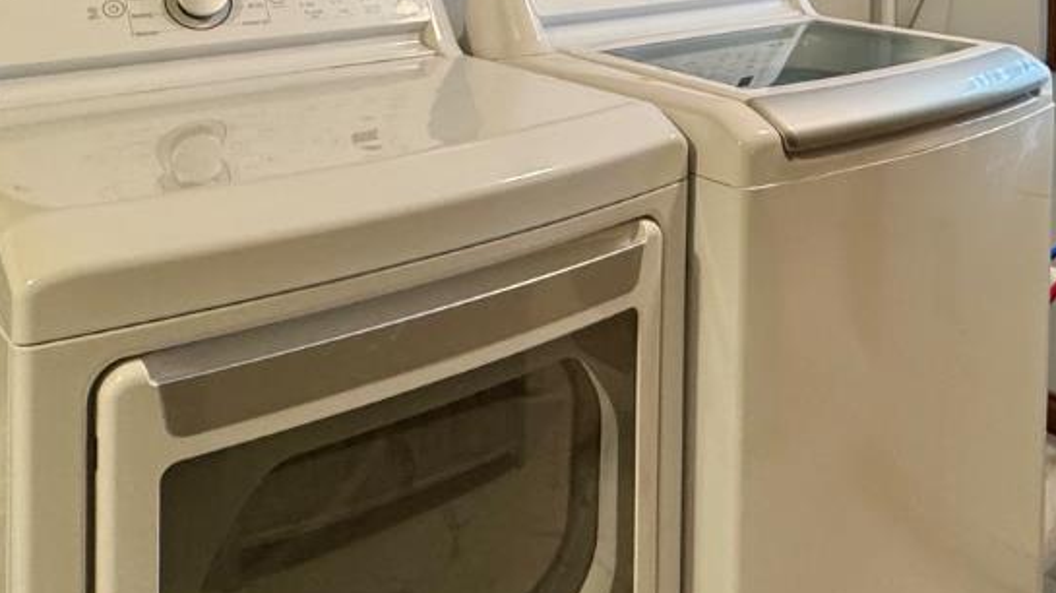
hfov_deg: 47.0
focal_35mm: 42
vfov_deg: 25.0
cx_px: 765
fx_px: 1176
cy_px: -150
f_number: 2.2
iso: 320
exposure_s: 1/120
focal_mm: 2.22
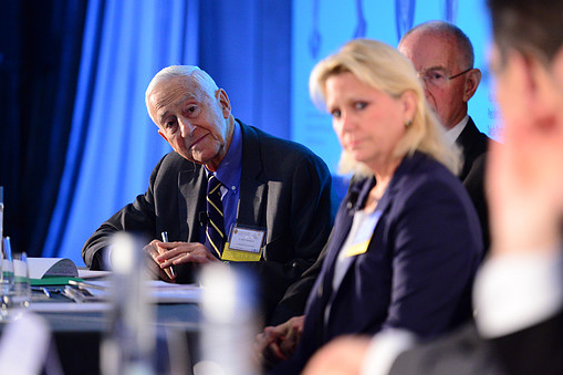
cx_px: 269
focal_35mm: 228
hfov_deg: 9.0
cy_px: 172
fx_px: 3564
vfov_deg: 6.0
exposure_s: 1/125
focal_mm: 200
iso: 4000
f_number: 2.8
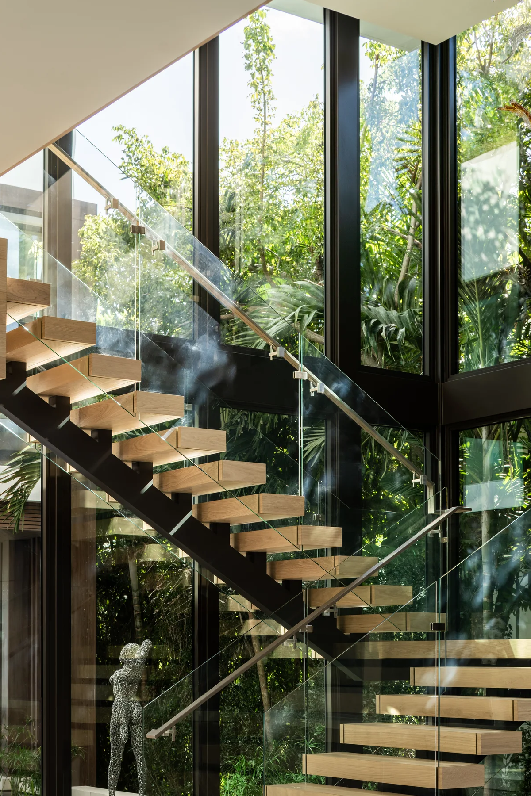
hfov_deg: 21.2
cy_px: 508
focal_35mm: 64
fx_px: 1416
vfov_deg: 31.3
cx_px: 291
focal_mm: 45
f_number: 8
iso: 160
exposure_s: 1/100
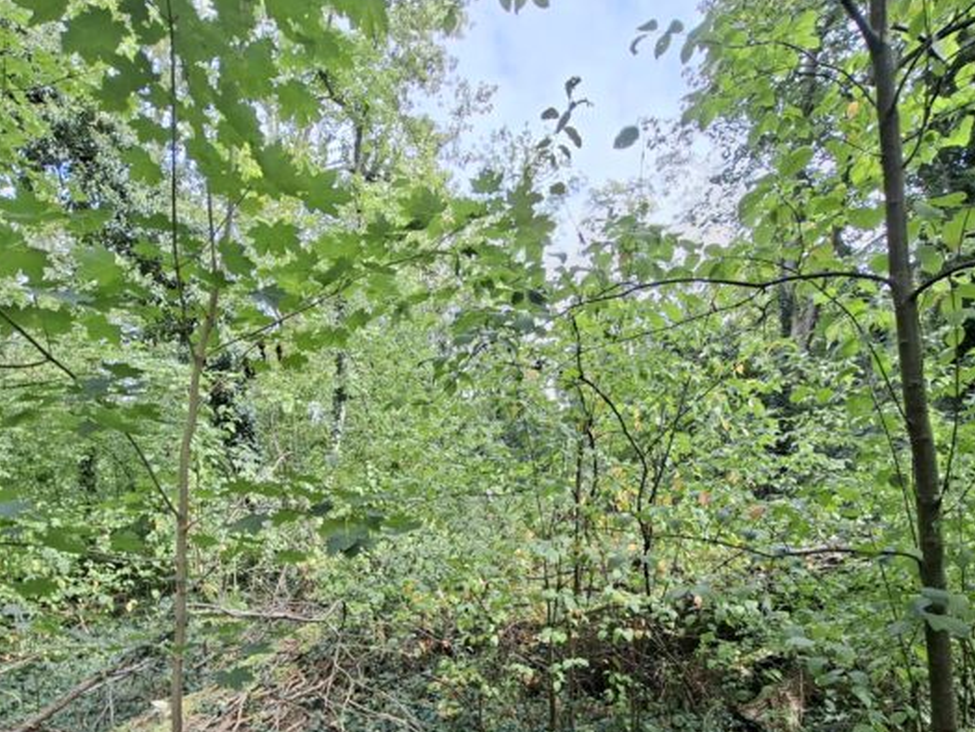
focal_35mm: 19
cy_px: 490
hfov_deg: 84.5
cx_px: 457
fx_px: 535
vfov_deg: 66.8
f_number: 2.2
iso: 40
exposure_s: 1/109
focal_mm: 1.74
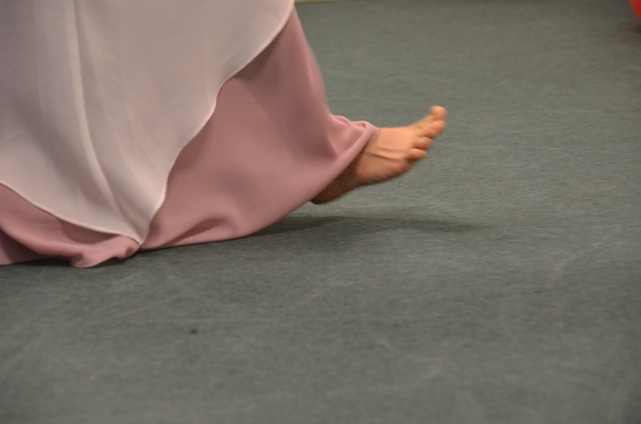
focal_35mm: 158
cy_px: 212
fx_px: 2799
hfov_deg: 13.1
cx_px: 320
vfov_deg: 8.7
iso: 1600
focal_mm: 105
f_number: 5.3
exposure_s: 1/25
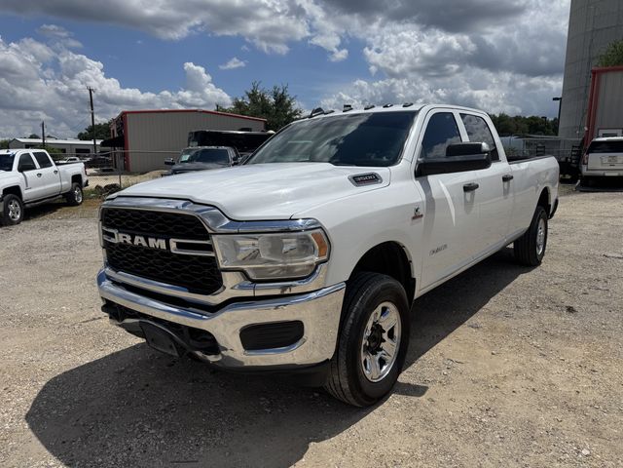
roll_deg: -0.7
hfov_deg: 71.6
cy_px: 234
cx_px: 312
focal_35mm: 24
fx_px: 432
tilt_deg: -10.8
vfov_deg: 56.8
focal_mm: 6.76
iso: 80
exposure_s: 1/12346
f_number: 1.78
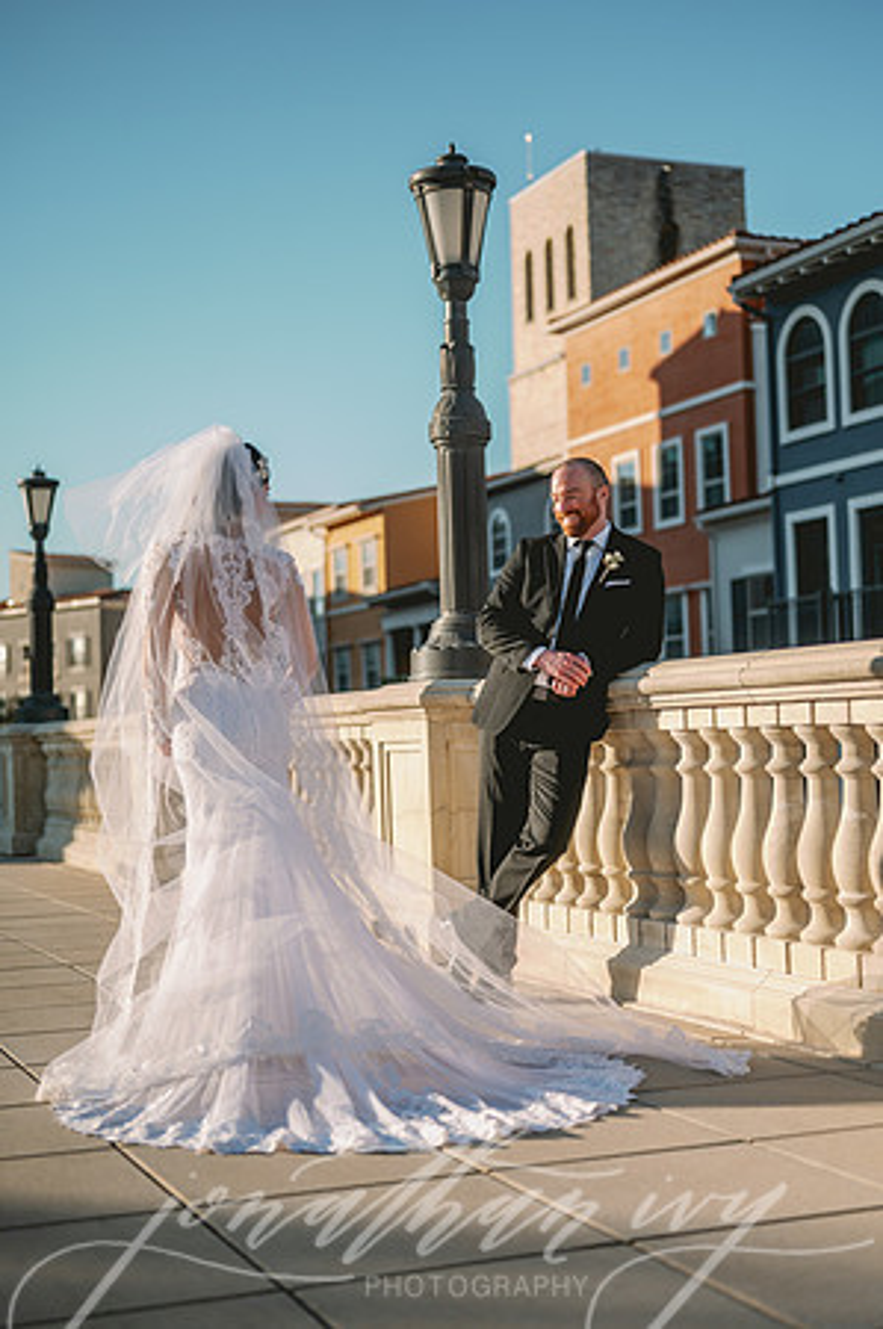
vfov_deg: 39.6
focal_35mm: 50
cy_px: 664
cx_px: 442
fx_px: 1844
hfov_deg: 26.9
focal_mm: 50
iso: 50
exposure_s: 1/6400
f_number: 2
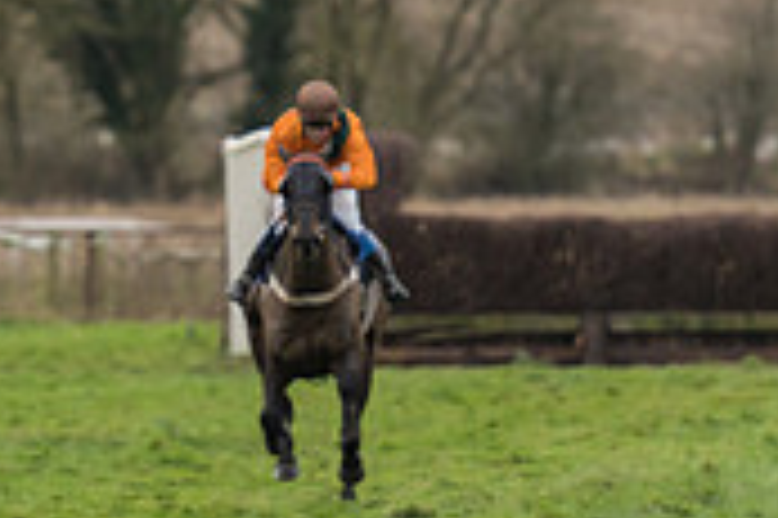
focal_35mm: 965
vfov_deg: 1.4
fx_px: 20835
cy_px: 75
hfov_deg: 2.1
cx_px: -103
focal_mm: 200
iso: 400
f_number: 2.8
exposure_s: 1/1000
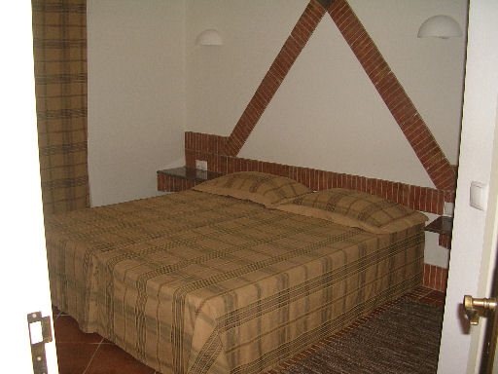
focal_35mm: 38
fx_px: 547
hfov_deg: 49.0
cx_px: 249
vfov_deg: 37.7
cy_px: 187
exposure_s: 1/60.1
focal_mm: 5.8
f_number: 2.8
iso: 64
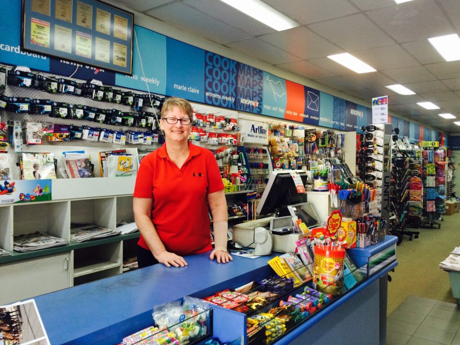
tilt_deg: -2.4
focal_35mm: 29
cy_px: 172
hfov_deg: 61.7
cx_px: 230
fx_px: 385
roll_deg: -0.6
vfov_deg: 48.2
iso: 80
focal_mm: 4.15
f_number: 2.2
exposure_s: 1/33
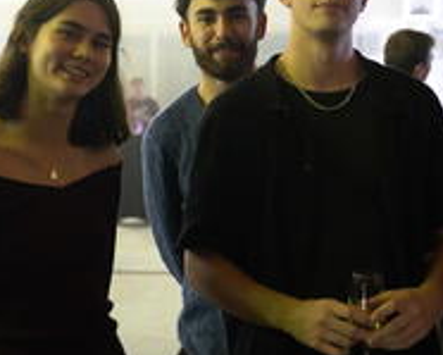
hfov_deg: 20.7
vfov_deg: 16.6
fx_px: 1212
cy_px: 81
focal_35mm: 92
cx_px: 156
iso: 6400
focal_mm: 45.7
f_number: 2.8
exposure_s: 1/50
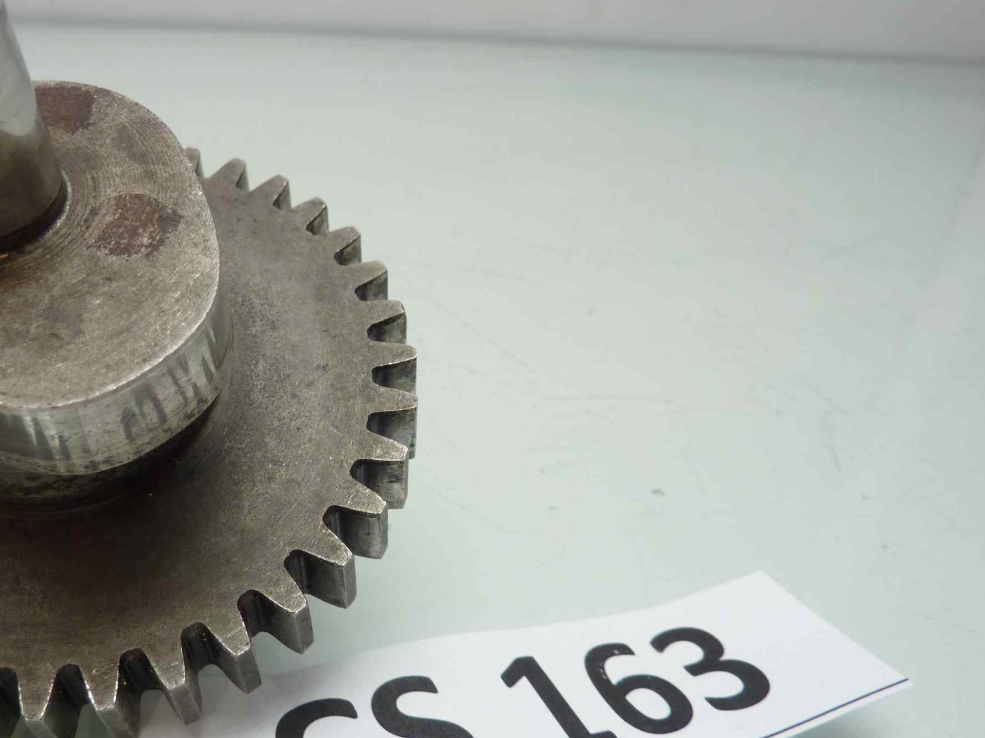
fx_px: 1024
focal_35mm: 36
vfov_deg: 39.6
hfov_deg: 50.1
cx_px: 302
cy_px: 394
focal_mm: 4.1
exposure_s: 1/15
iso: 80
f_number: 3.3
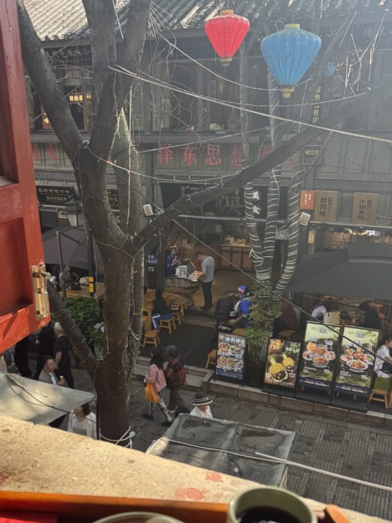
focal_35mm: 35
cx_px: 157
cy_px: 346
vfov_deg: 51.7
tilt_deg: -23.6
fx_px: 528
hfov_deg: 40.5
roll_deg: +0.8
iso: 80
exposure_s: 1/558
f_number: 1.78
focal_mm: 6.76
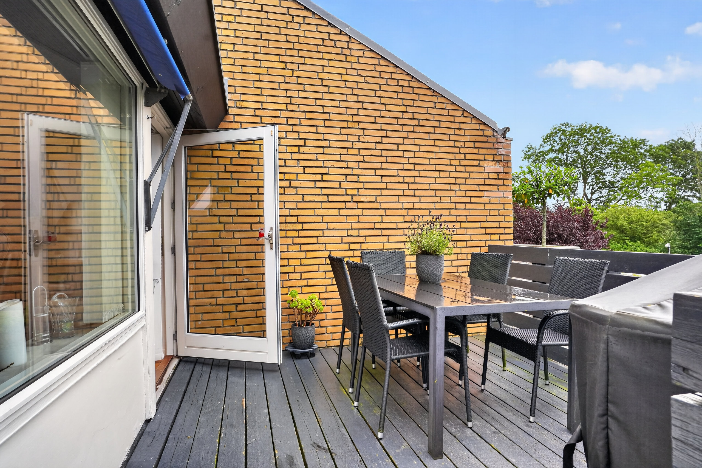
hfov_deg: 84.0
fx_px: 390
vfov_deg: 61.9
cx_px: 351
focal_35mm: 20
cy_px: 234
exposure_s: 1/50
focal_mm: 20
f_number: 8
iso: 400
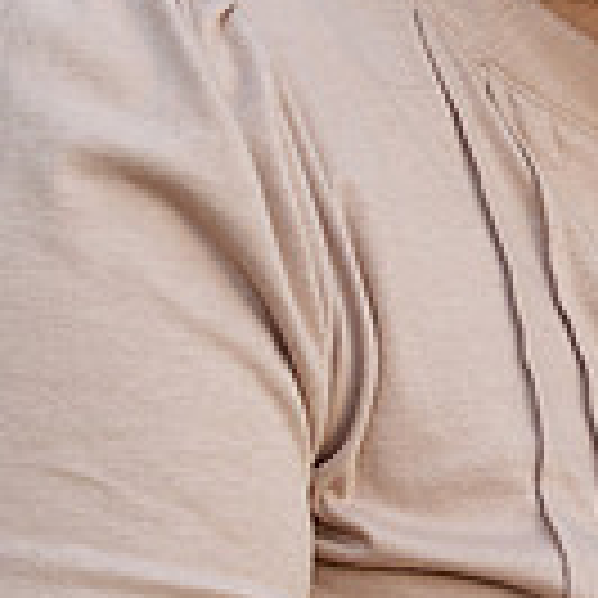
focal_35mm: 491
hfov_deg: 3.6
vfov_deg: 3.6
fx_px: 9596
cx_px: 980
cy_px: -164
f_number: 5.6
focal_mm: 132
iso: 1000
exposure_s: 1/200
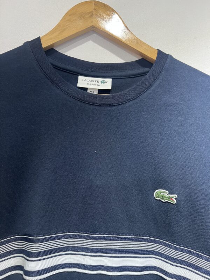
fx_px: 210
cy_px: 140
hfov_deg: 53.1
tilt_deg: +7.3
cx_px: 105
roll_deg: -0.1
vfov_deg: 67.3
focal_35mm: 26
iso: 200
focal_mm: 5.7
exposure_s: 1/50
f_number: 1.5
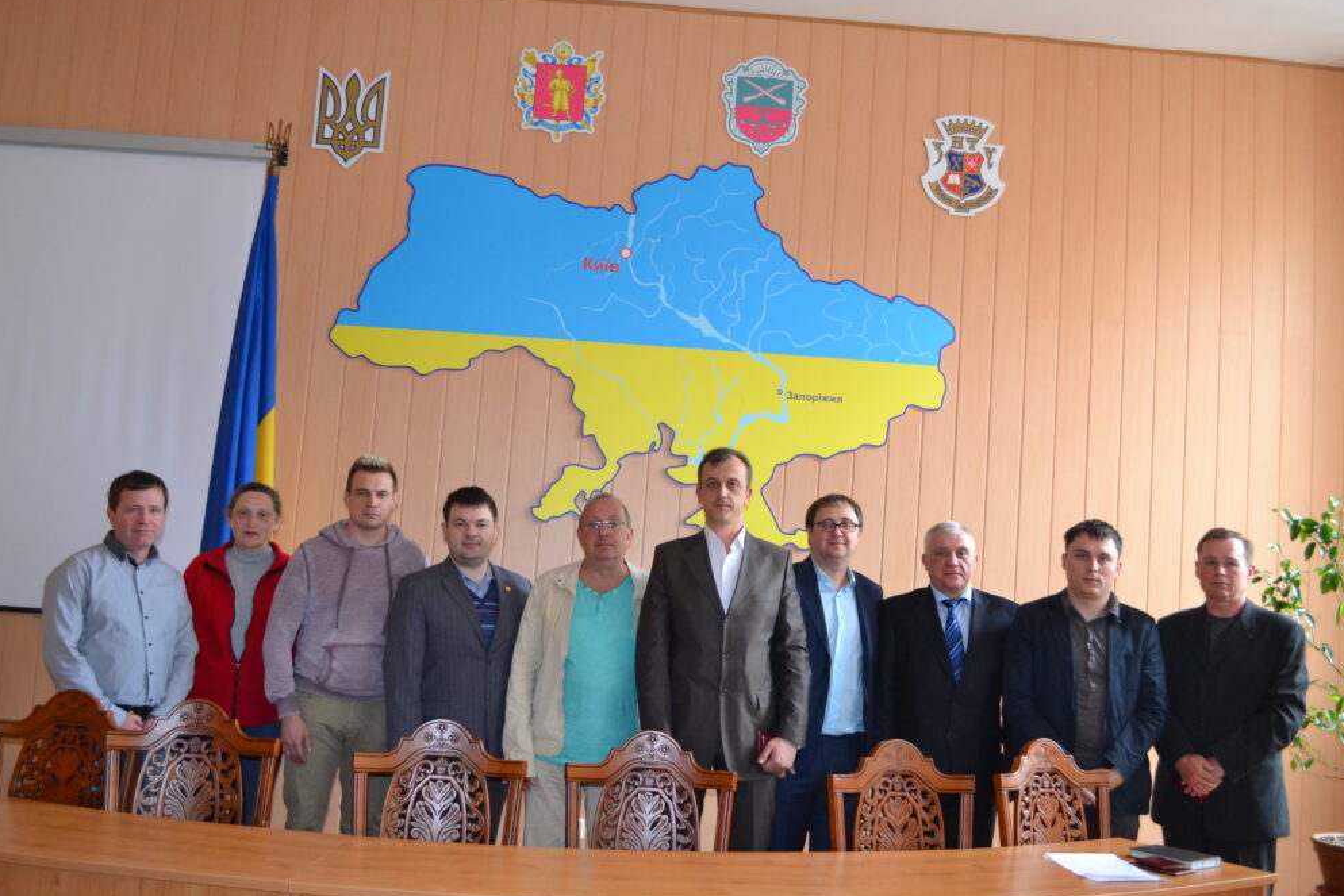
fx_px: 1269
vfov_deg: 38.9
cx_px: 684
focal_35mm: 34
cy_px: 443
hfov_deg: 55.8
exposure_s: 1/60
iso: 1100
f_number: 4
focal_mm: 22
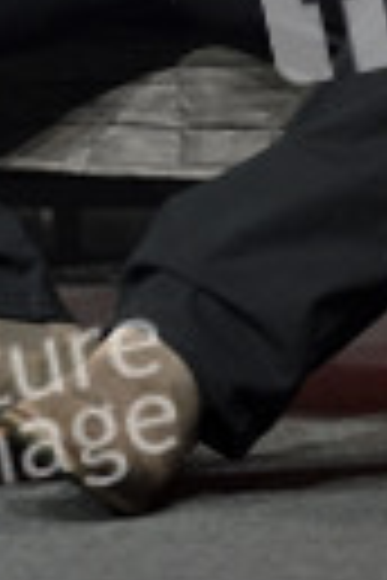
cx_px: 76
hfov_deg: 3.3
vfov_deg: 4.9
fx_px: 6756
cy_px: -247
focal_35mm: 419
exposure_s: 1/400
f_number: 2.8
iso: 1250
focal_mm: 135
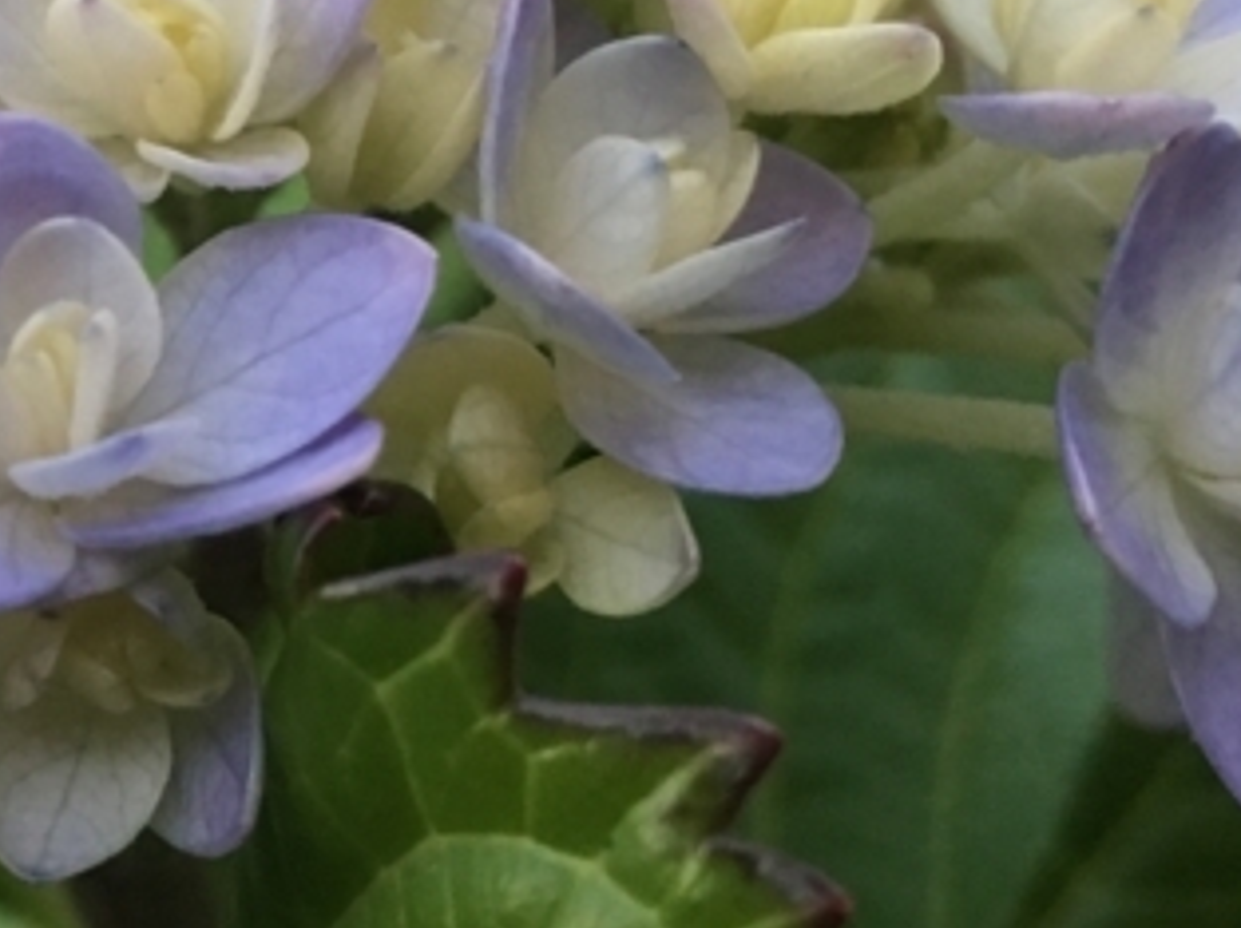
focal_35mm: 95
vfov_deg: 15.5
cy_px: 571
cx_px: -174
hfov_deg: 19.7
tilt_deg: -19.2
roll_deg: +3.0
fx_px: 3402
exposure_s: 1/30
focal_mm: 4.15
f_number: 2.2
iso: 125
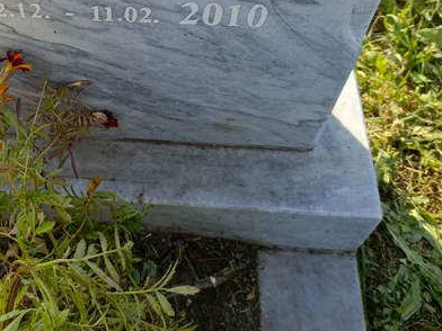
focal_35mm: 51
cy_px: 1
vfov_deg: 27.0
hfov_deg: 36.1
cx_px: 80
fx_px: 651
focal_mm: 4.76
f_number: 1.69
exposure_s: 1/266
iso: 112
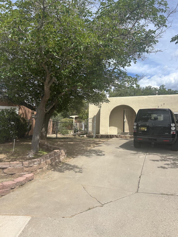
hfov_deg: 53.1
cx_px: 89
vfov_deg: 67.3
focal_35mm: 26
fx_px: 178
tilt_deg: +4.5
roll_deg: -1.2
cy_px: 118
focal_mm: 5.7
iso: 50
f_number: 1.5
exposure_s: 1/3356
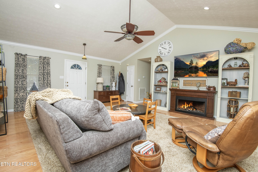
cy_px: 86
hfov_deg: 96.7
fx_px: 115
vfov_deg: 73.7
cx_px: 129
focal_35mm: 16
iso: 640
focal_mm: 16
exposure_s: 1/250
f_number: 9
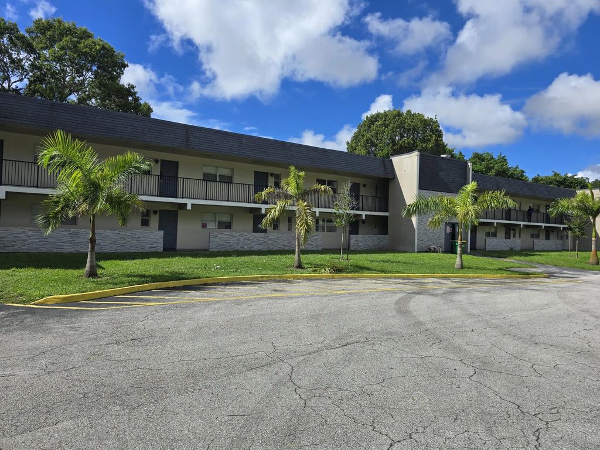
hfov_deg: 73.9
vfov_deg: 58.9
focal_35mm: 23
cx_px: 300
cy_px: 225
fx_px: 399
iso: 12
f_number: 1.7
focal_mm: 6.3
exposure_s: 1/1070
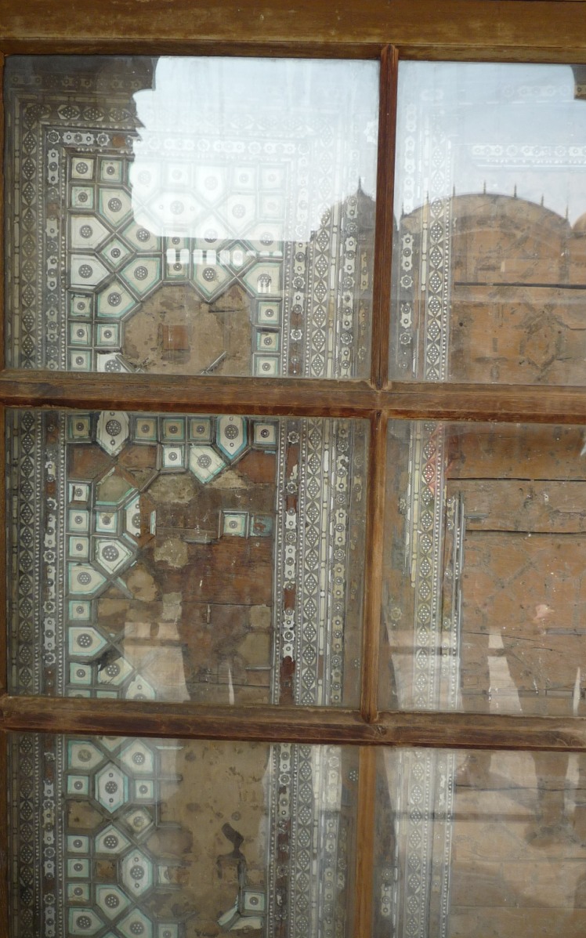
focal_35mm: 34
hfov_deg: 37.2
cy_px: 469
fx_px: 869
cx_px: 327
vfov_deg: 56.7
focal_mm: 4.7
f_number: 2.9
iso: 100
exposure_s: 1/200
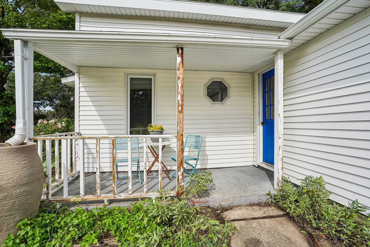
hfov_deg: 96.7
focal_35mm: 16
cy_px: 124
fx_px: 164
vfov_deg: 73.7
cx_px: 185
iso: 400
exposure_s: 1/1000
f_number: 8
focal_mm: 16
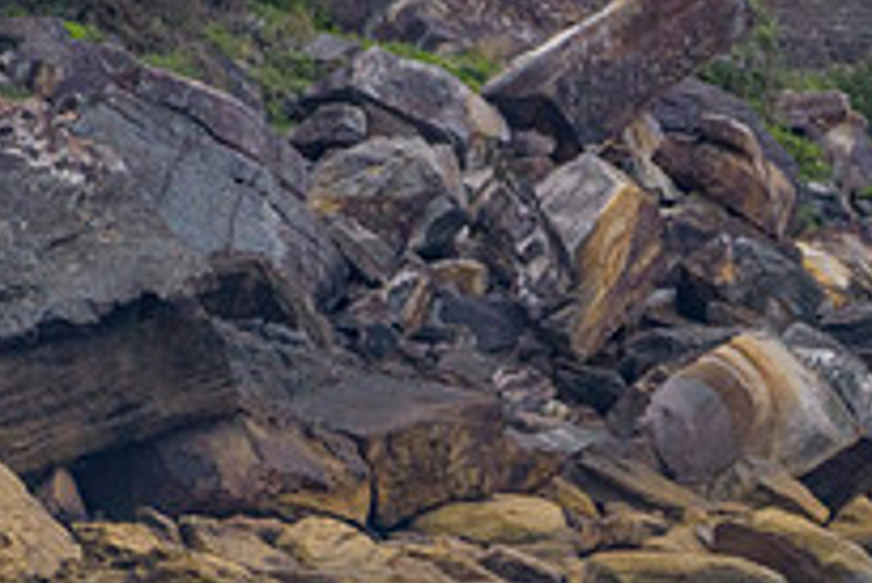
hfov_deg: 1.2
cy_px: 784
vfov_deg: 0.8
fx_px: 42030
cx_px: 707
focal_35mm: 1734
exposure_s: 1/2000
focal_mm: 500
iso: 900
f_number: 5.6
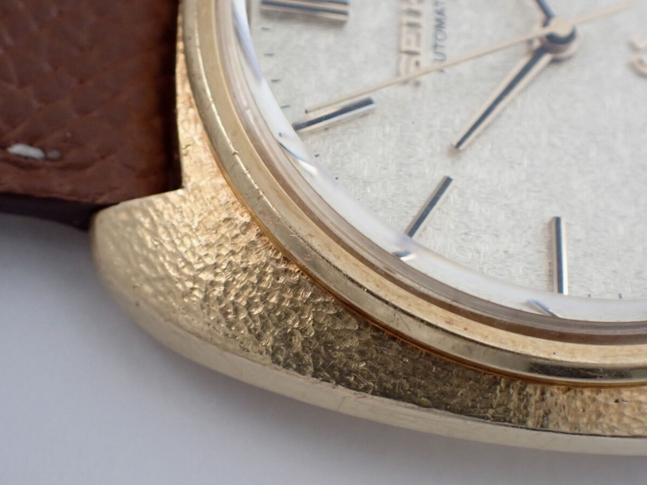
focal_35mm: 100
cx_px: 324
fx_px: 1869
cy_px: 242
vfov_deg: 14.8
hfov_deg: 19.6
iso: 1000
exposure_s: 1/100
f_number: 4.9
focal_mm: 18
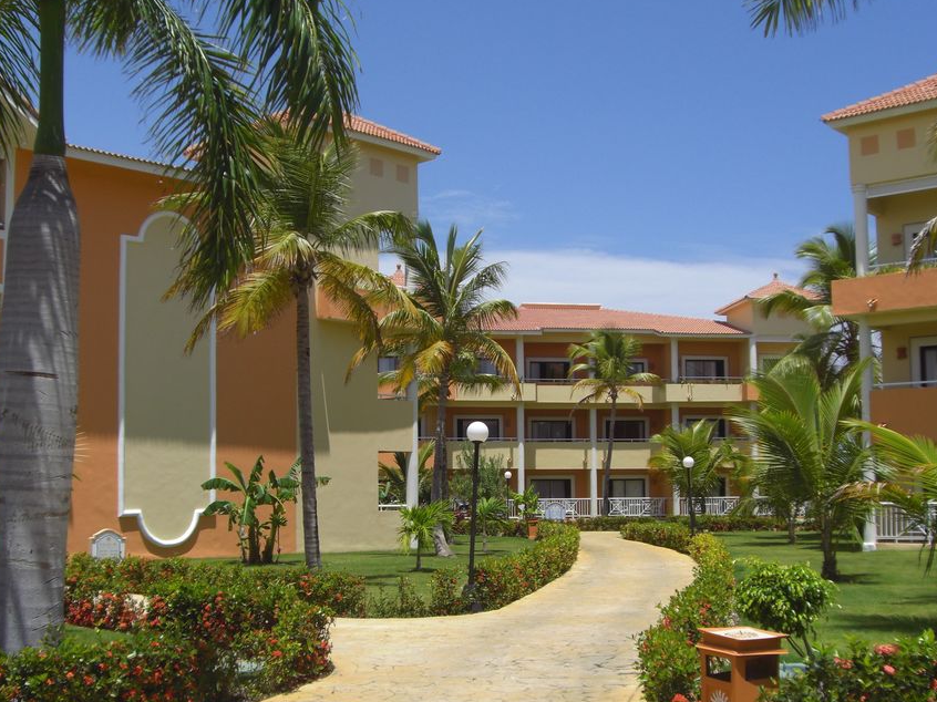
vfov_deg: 31.5
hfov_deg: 41.2
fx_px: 1245
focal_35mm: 46
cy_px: 392
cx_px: 502
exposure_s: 1/200
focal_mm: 6.2
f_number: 8
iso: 64
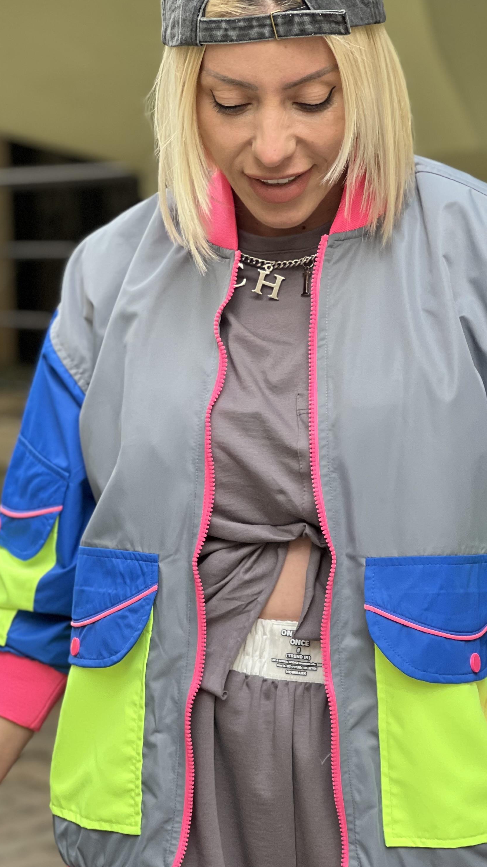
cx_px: 274
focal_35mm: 115
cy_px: 437
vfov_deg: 18.6
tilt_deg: -4.2
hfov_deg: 10.5
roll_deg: +1.0
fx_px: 2640
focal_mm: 9
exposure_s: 1/121
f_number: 2.8
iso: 80
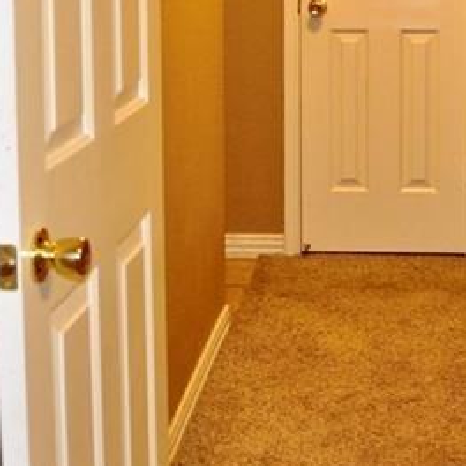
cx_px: 327
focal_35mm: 89
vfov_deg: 19.2
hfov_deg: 19.4
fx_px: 1356
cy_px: 45
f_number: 3.5
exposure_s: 1/60
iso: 800
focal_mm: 18
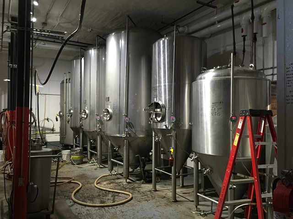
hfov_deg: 61.7
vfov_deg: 48.2
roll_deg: -0.8
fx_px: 245
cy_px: 110
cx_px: 146
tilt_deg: +0.6
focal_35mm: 29
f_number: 2.2
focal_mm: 4.2
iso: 125
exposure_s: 1/15
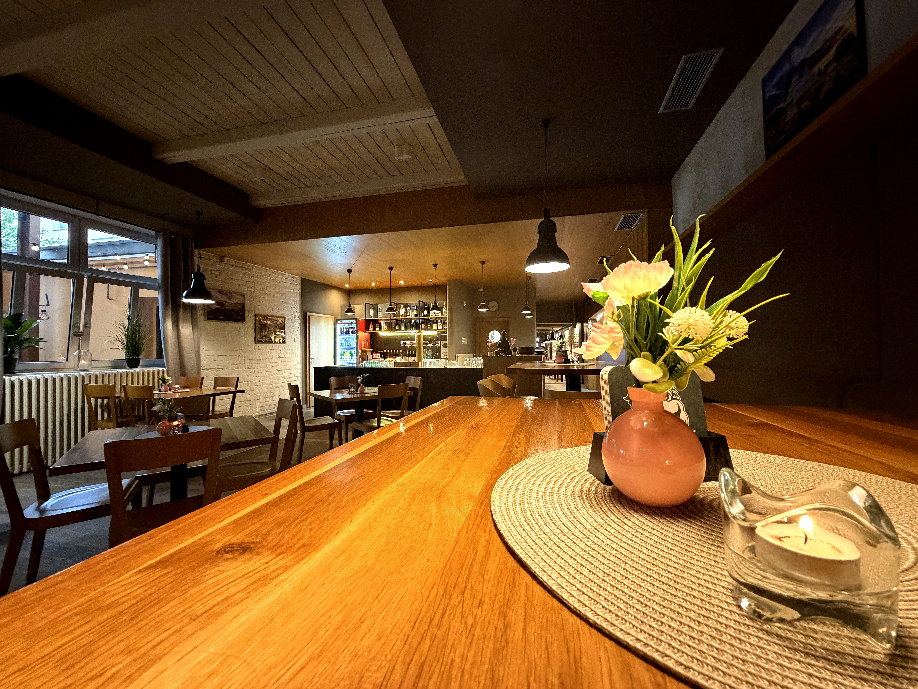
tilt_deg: +0.8
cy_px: 344
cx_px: 459
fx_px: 371
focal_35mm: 14
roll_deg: +1.1
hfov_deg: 102.1
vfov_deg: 85.7
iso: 640
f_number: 2.2
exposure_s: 1/50
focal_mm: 2.22
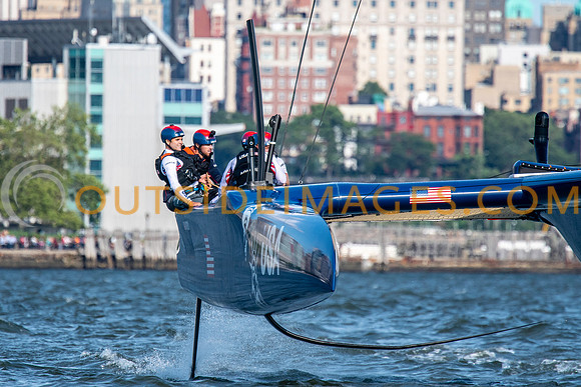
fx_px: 12753
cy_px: 144
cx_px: 217
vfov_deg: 1.7
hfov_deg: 2.6
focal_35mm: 790
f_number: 5.6
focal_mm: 420
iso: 500
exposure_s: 1/2000
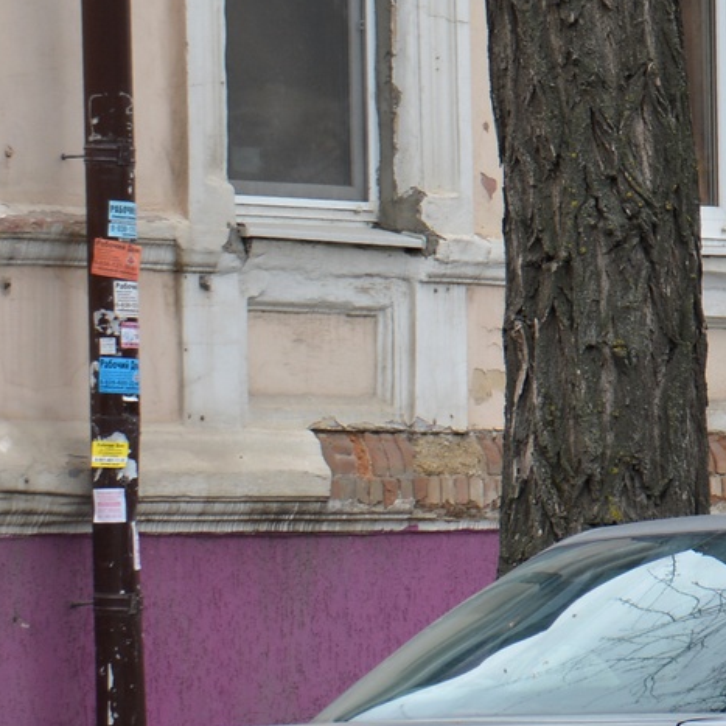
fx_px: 6027
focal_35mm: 254
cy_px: 588
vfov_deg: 6.9
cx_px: 987
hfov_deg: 6.8
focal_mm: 62
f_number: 5.6
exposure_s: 1/125
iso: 250
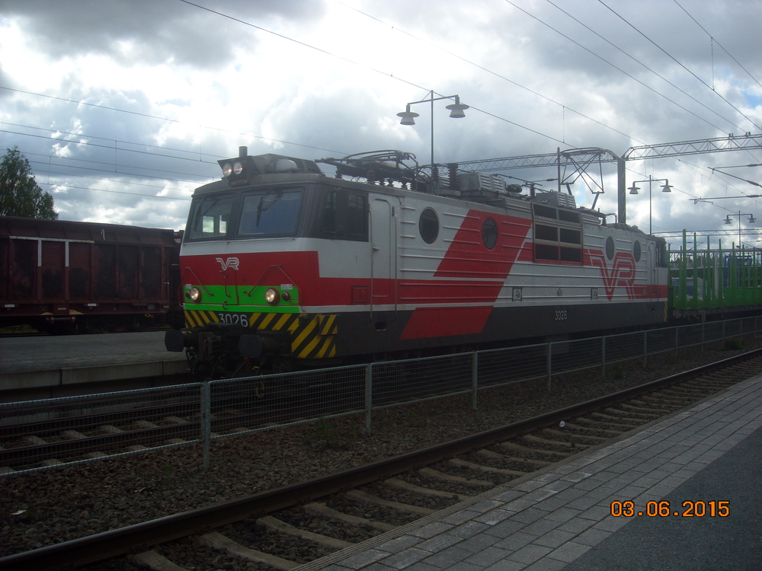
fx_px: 770
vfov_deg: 40.7
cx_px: 381
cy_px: 286
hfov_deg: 52.6
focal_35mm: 35
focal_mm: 5.7
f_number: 2.8
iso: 64
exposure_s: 1/957
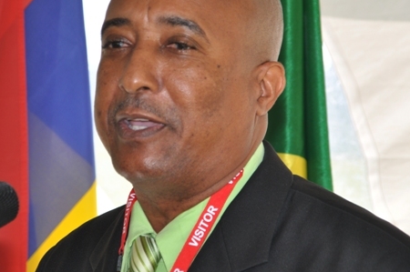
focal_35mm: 267
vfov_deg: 5.1
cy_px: 108
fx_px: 3034
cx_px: 164
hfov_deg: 7.7
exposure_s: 1/200
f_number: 7.1
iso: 200
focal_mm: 125
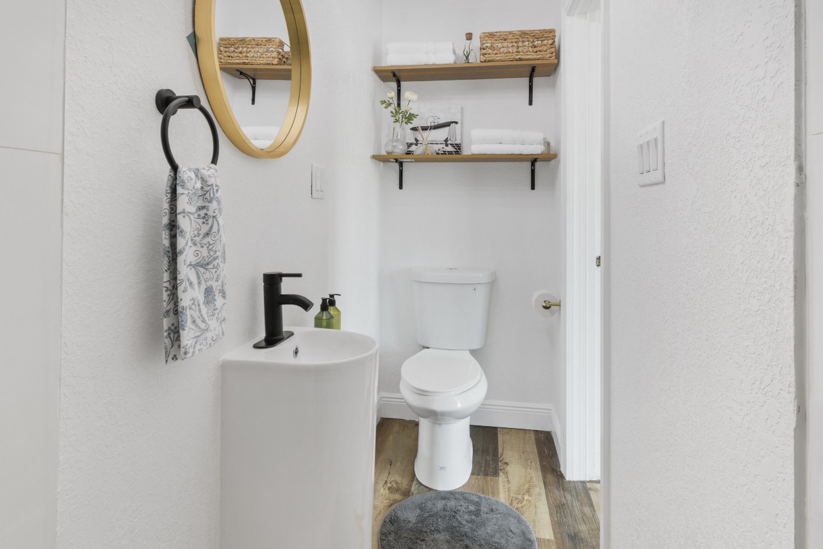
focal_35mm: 19
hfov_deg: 86.9
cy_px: 212
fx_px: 434
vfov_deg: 63.8
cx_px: 407
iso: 100
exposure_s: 1/2
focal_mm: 10
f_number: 8
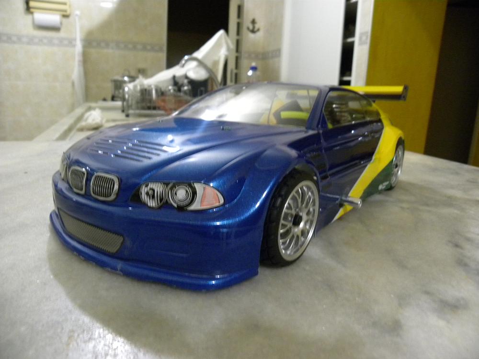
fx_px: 360
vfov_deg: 53.1
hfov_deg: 67.3
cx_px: 240
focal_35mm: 26
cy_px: 180
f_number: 2.8
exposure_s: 1/9.6
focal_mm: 4.6
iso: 400
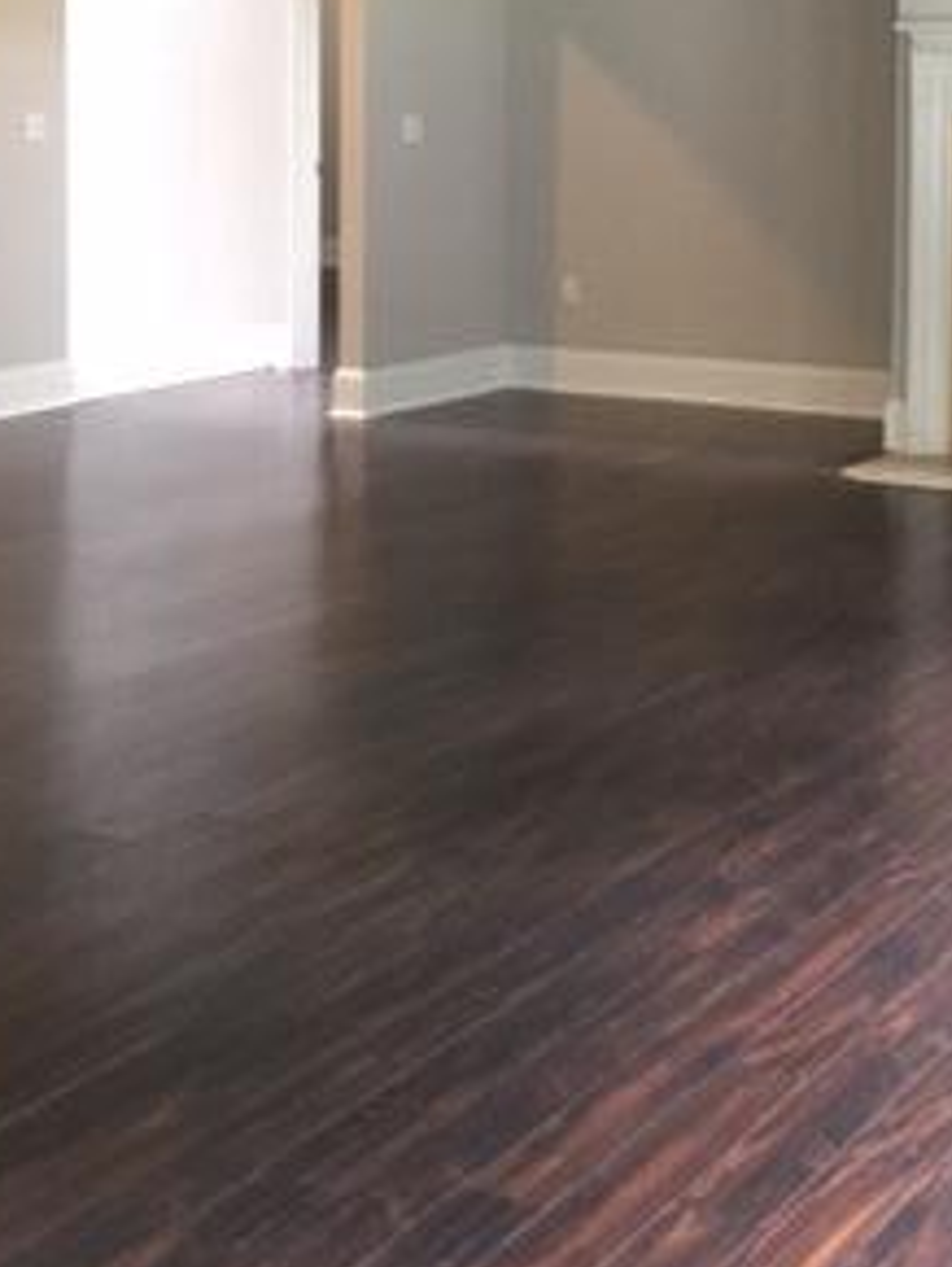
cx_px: 638
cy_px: 183
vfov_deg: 29.3
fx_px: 2343
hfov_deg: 22.9
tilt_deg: -2.6
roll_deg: -0.4
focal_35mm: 64
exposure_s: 1/8
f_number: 2.2
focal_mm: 4.15
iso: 125
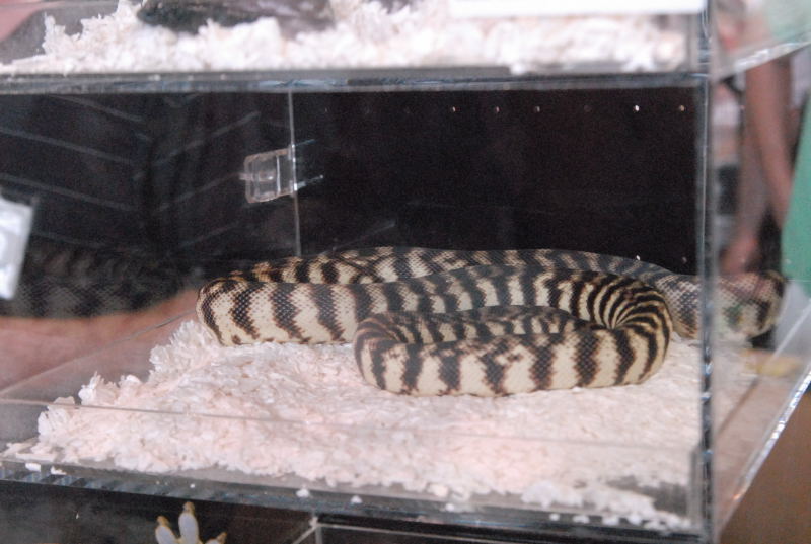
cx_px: 406
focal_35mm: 72
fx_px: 1625
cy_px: 272
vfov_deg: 19.0
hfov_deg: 28.0
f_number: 7.1
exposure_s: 1/200
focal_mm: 48
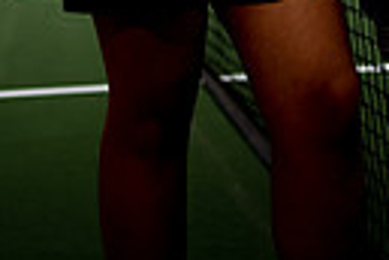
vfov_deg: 12.5
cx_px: 182
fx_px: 908
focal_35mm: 84
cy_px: -375
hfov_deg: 24.2
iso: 50
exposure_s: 1/1600
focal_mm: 24
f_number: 1.4
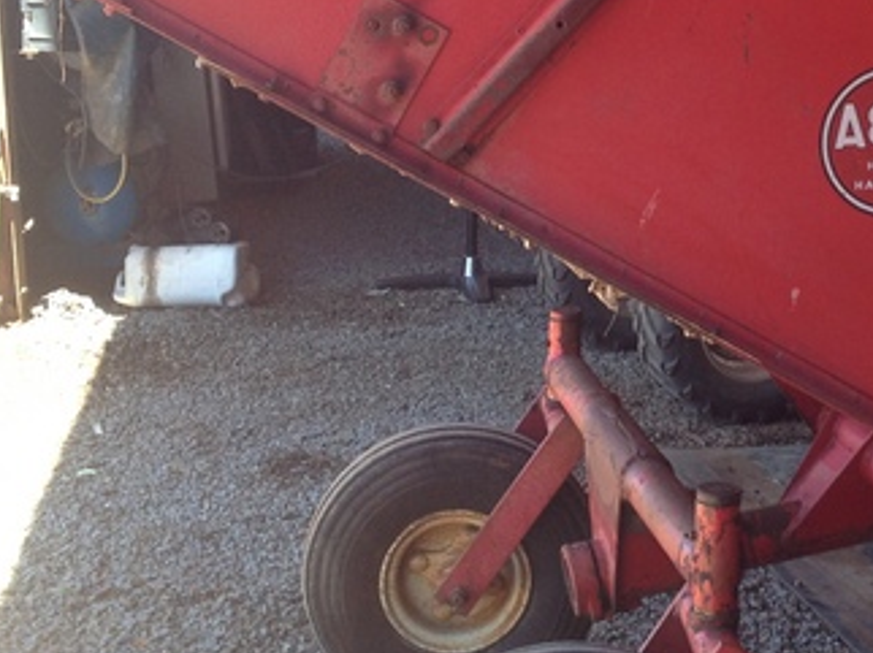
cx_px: 667
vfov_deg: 16.9
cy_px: 219
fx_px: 2192
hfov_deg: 22.3
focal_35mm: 87
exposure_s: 1/134
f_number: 2.4
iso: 50
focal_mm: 4.28
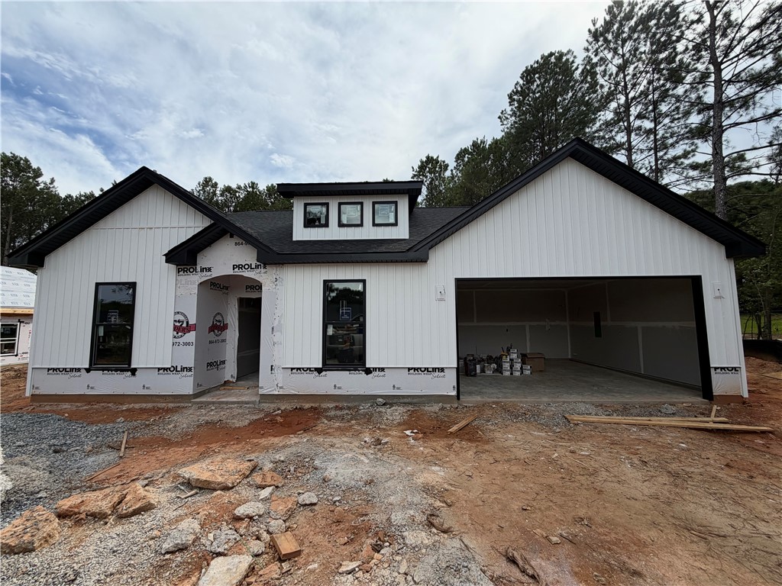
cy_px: 293
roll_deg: +0.5
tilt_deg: +4.4
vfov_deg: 85.7
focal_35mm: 14
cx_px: 391
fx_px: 316
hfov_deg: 102.1
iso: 20
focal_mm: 2.22
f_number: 2.2
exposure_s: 1/1017
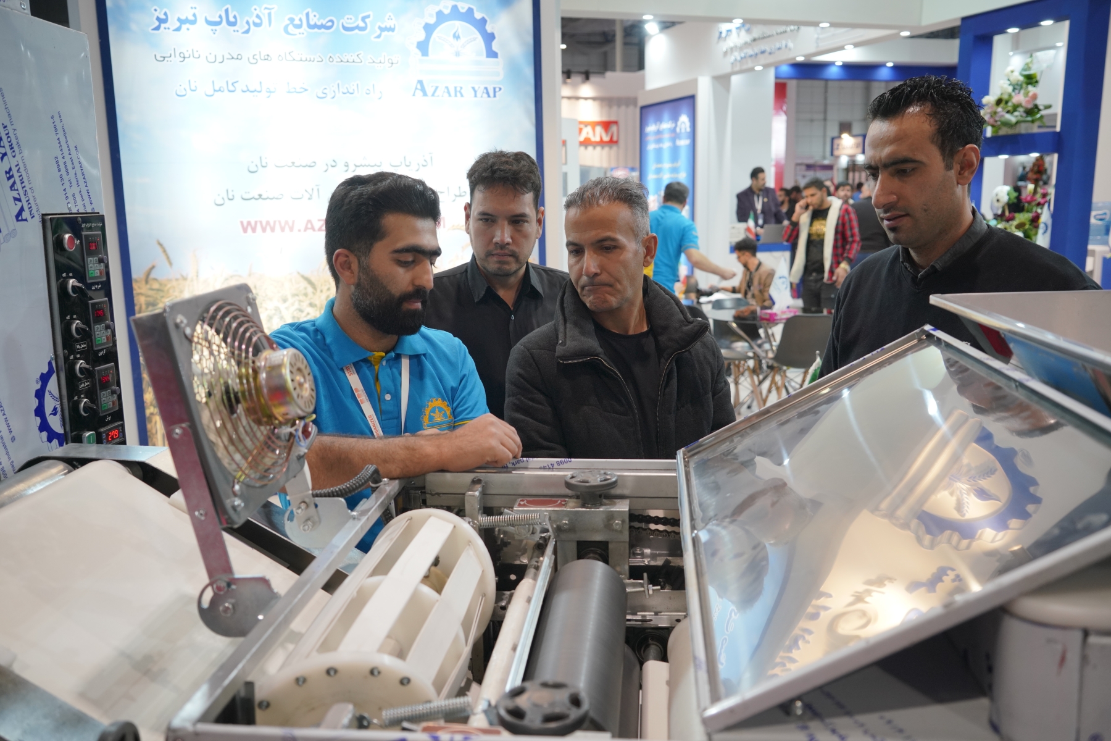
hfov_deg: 60.3
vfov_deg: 42.3
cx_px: 556
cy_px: 370
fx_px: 957
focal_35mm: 31
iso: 1000
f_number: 4
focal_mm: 31
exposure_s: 1/100
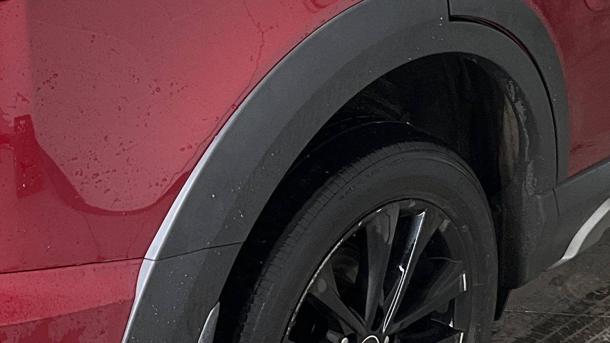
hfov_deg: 21.7
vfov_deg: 12.2
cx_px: 187
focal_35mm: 98
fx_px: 1585
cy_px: 9
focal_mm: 3
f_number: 1.8
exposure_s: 1/122
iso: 50
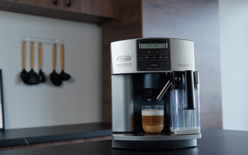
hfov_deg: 43.5
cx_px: 124
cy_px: 81
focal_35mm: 46
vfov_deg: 28.0
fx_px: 311
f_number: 2.5
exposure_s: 1/100
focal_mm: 30
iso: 100
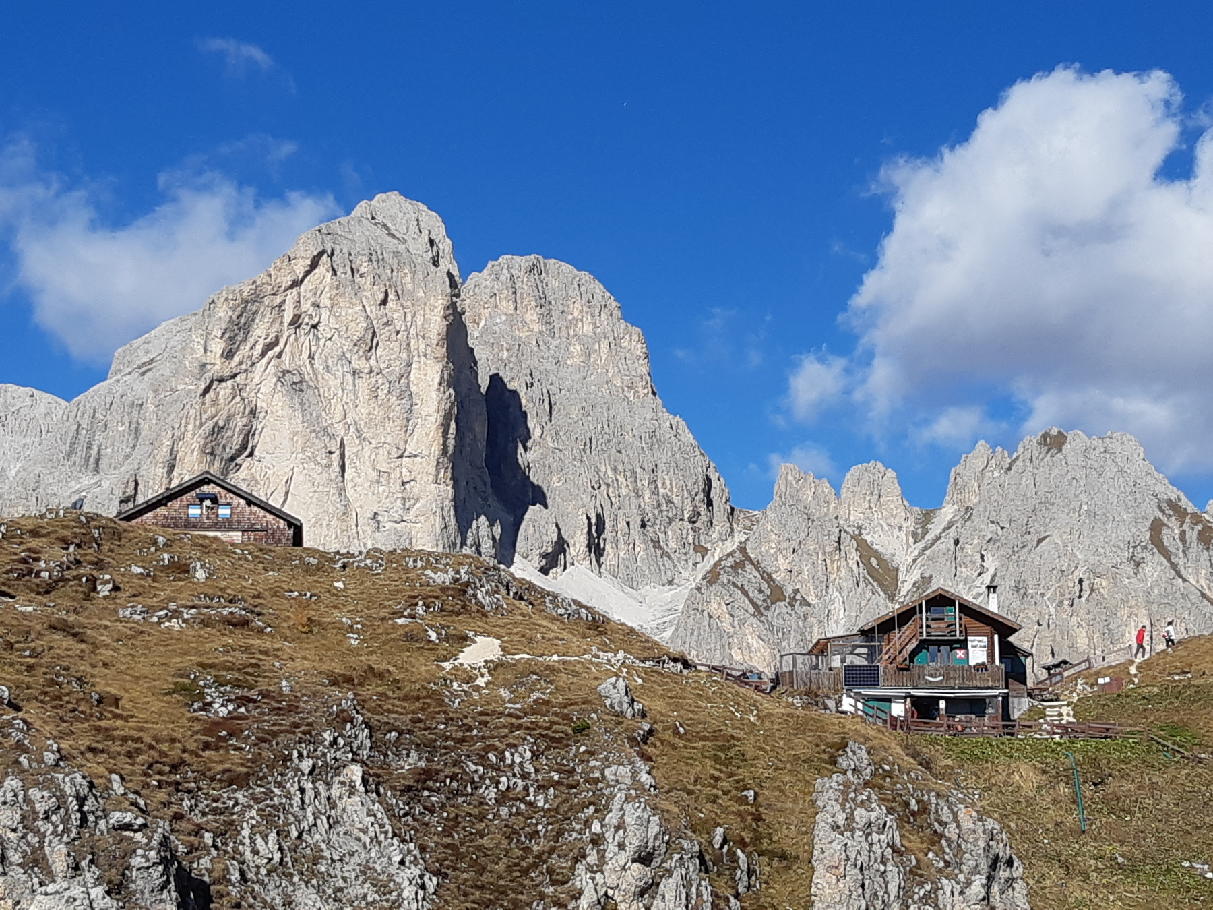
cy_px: 455
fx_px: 911
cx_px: 606
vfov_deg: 53.1
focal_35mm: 26
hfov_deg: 67.3
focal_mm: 3.93
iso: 40
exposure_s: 1/3086
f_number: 1.7
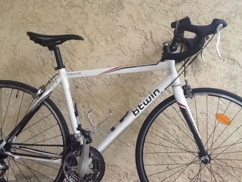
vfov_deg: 32.9
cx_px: 121
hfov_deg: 42.9
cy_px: 91
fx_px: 308
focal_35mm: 44
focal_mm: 2.03
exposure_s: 1/30
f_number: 2.4
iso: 250
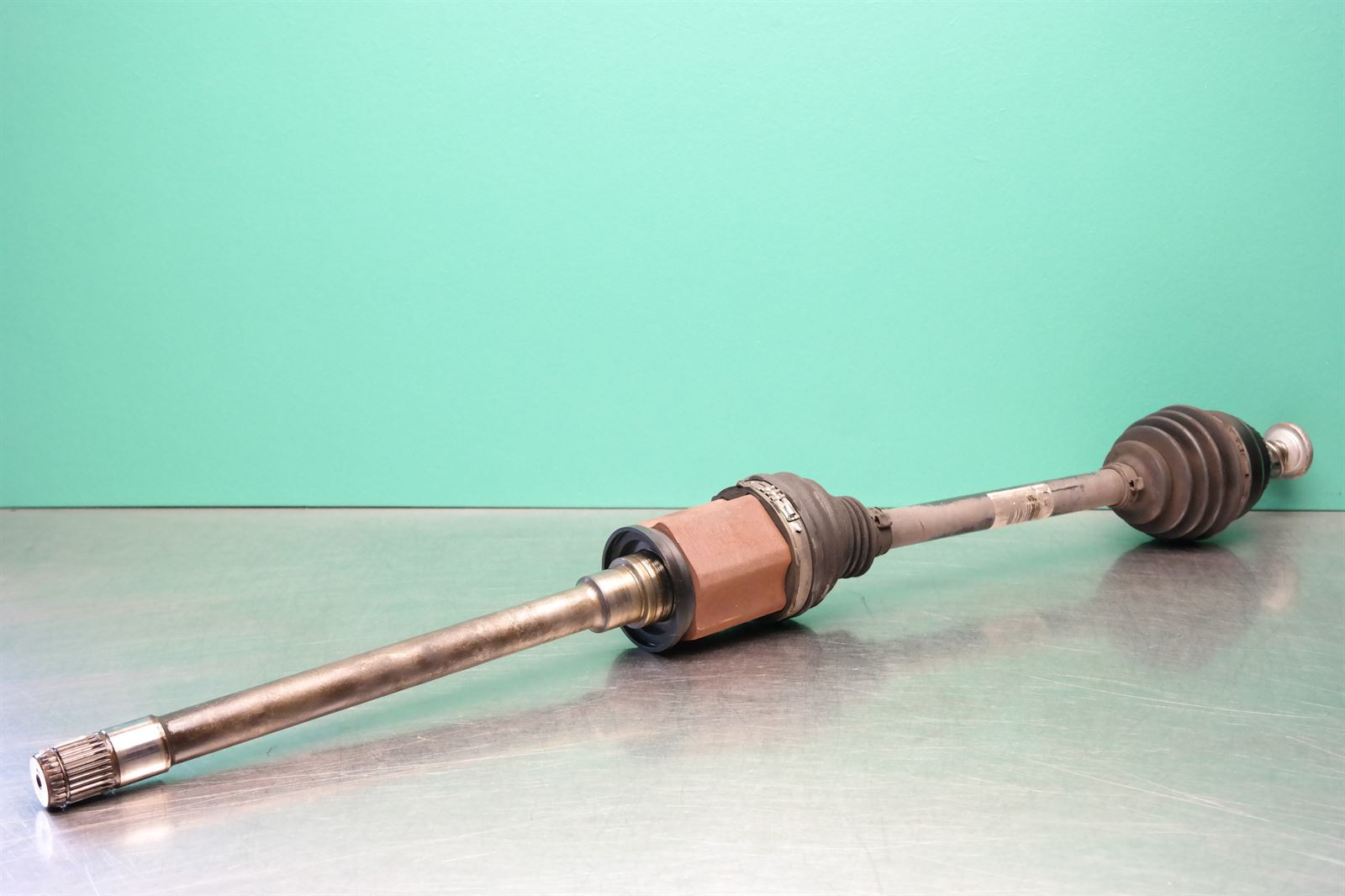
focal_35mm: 46
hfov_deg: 42.8
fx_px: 1718
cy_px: 448
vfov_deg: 29.2
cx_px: 672
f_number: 6.3
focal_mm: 30
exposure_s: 1/80
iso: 1600
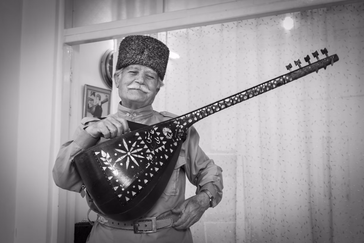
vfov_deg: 25.5
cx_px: 182
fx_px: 536
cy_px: 122
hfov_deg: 37.5
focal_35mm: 53
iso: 1000
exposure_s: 1/15
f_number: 5
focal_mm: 35.5
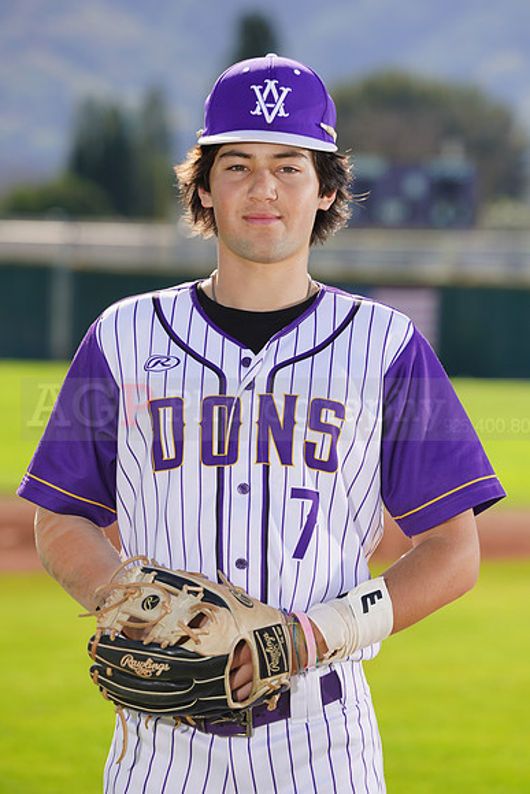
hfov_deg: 5.2
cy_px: 397
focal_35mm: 262
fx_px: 5782
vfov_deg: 7.9
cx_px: 265
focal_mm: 262
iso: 100
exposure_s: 1/250
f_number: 8
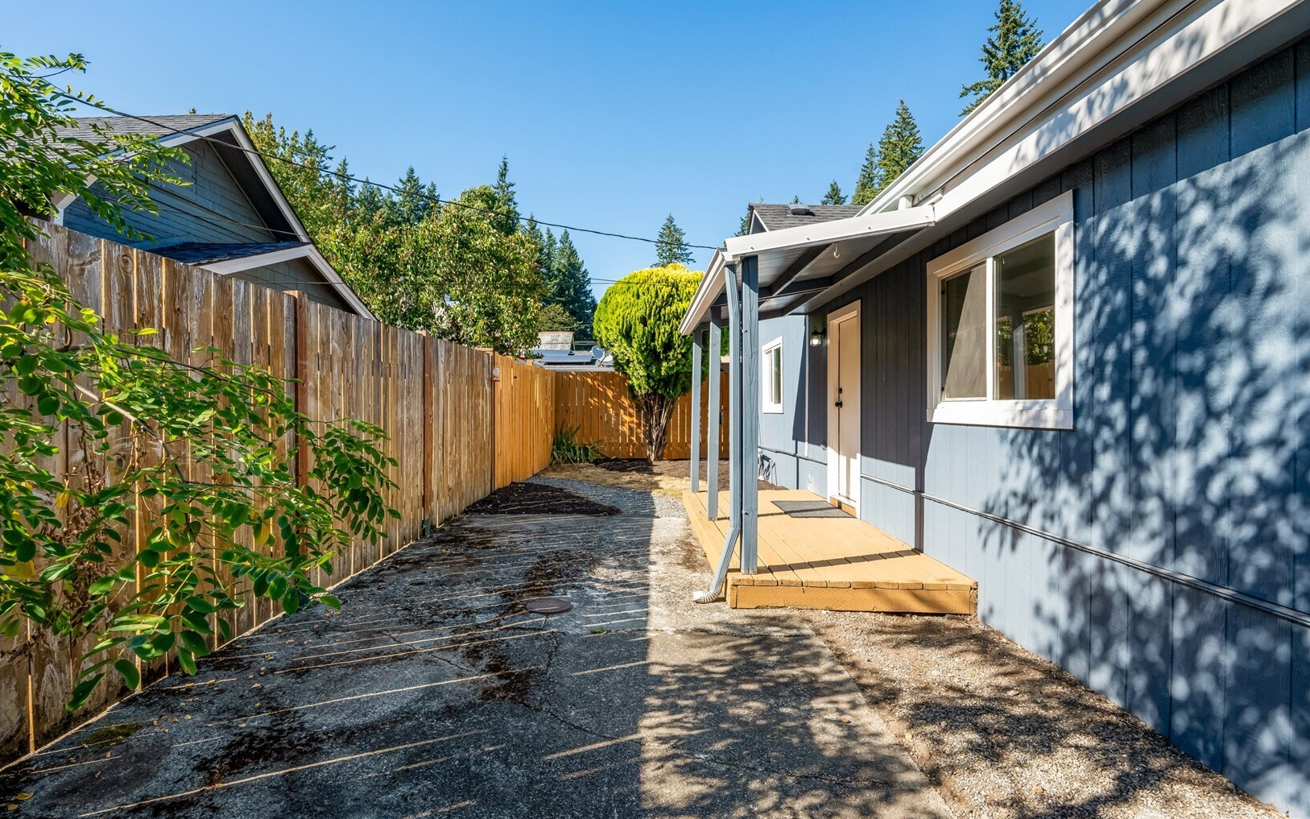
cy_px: 406
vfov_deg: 68.0
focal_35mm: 17
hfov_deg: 94.3
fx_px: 607
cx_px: 643
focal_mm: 16
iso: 400
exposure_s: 1/400
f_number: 9
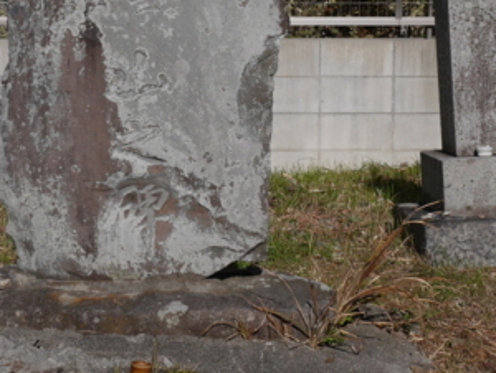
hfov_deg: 19.5
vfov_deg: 14.8
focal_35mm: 100
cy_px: 78
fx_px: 1435
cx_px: 142
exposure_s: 1/640
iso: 200
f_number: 11
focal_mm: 25
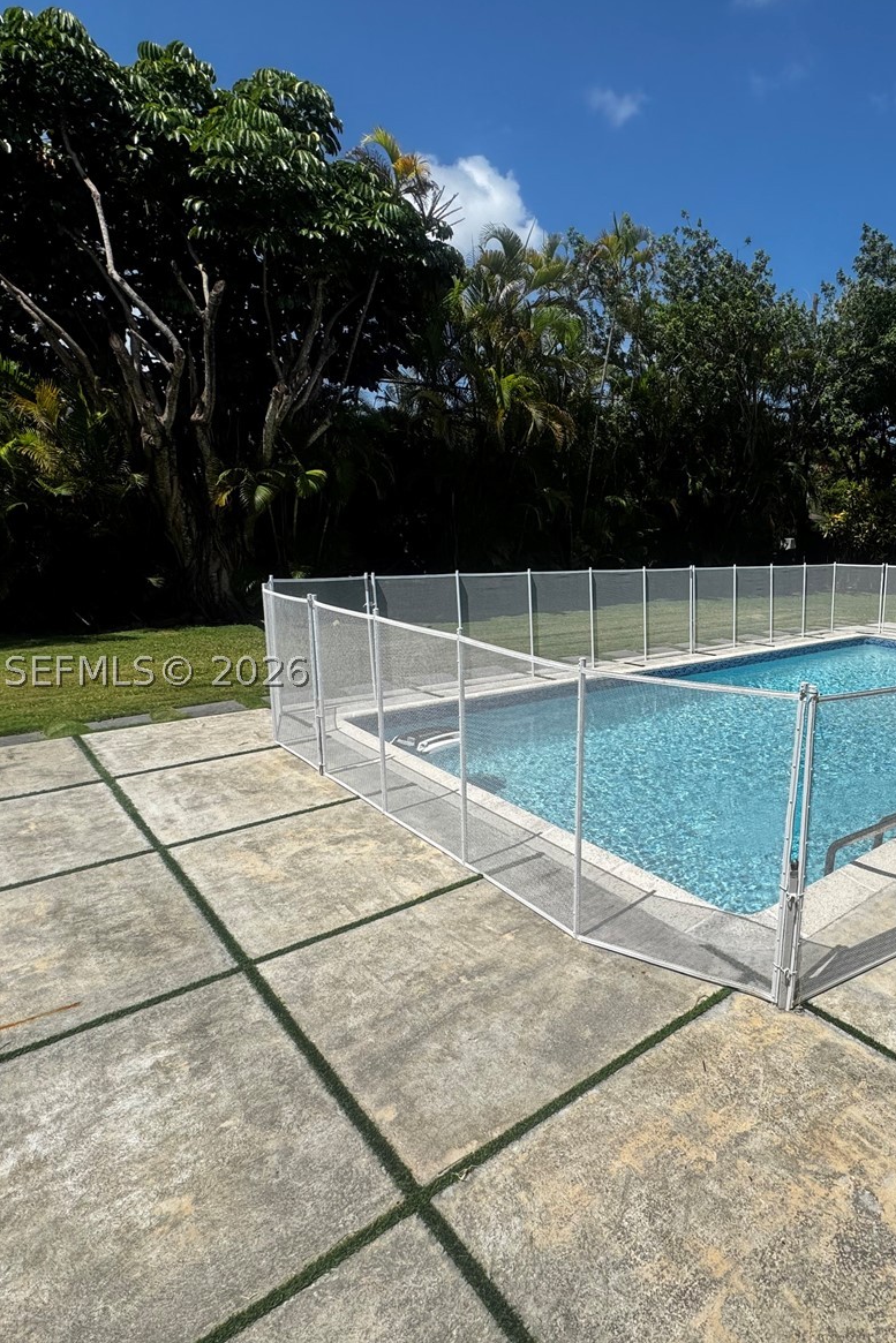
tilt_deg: -12.2
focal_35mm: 20
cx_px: 662
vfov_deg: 84.0
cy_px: 671
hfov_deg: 59.0
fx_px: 746
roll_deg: -1.6
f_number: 2.2
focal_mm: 2.22
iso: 50
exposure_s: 1/3906
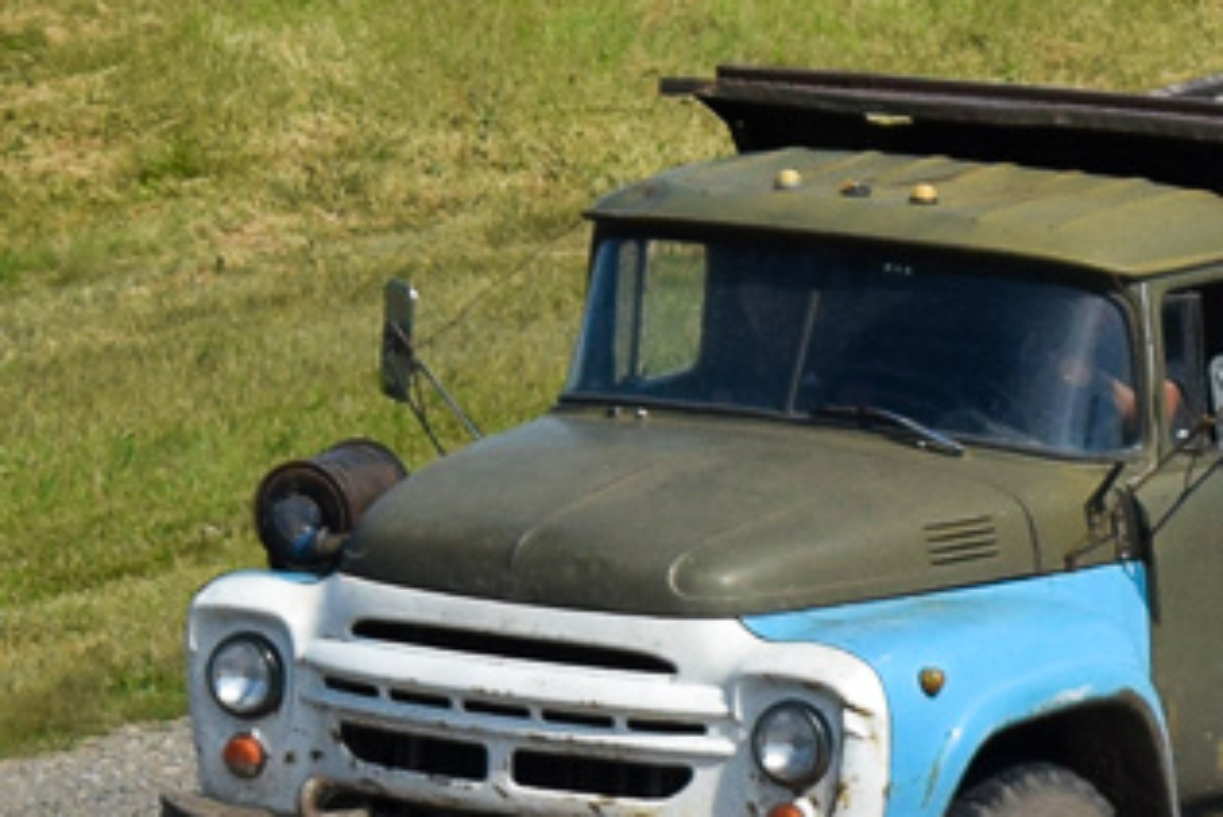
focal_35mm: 313
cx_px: 851
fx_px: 10634
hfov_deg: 6.6
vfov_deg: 4.4
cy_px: 213
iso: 200
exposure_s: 1/1000
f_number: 6.3
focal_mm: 55
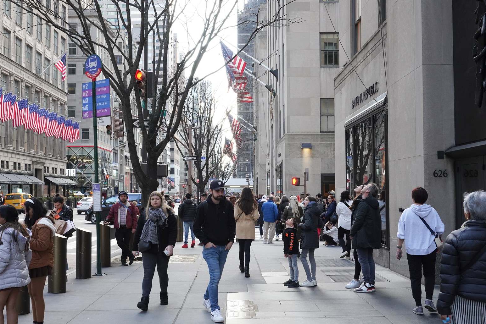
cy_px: 157
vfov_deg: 30.5
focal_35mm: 44
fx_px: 594
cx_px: 222
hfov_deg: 44.4
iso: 1600
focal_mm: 34
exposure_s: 1/100
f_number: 10
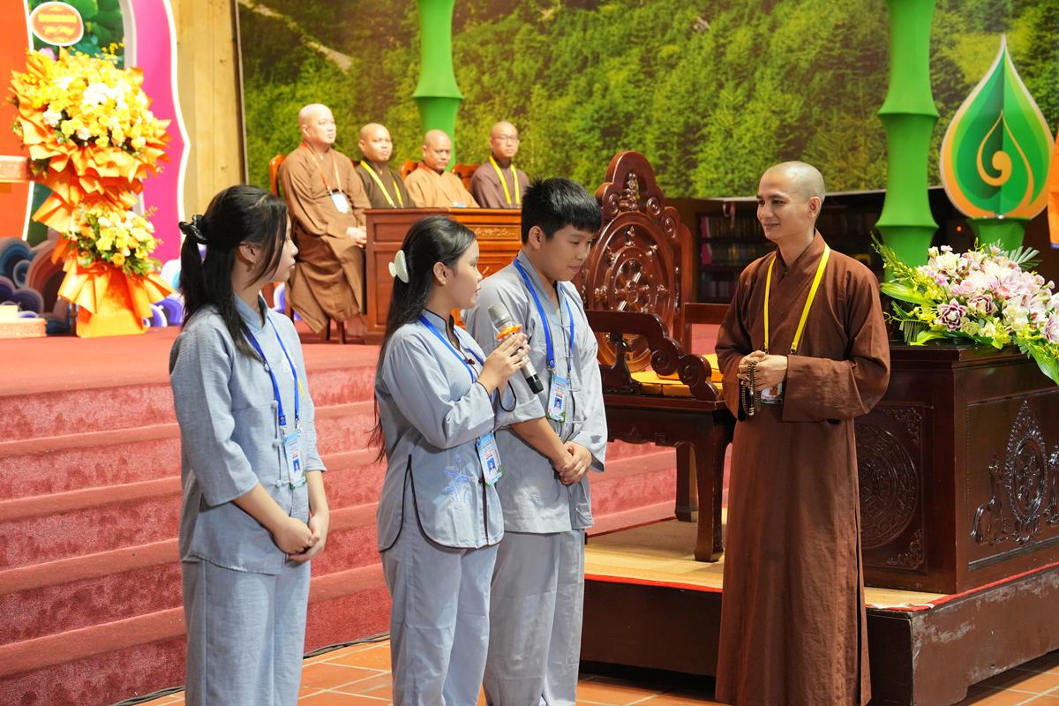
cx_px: 530
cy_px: 353
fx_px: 2059
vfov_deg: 19.5
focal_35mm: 70
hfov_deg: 28.8
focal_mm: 70
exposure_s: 1/100
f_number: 5
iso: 4000
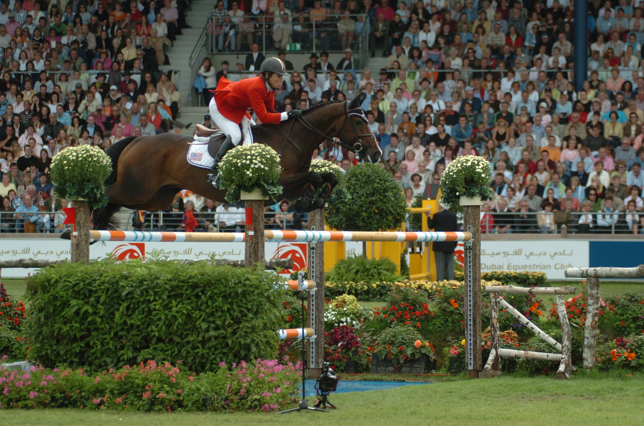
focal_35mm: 180
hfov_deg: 11.4
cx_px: 322
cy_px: 213
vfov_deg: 7.6
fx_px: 3213
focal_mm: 120
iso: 250
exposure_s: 1/1250
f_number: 3.5
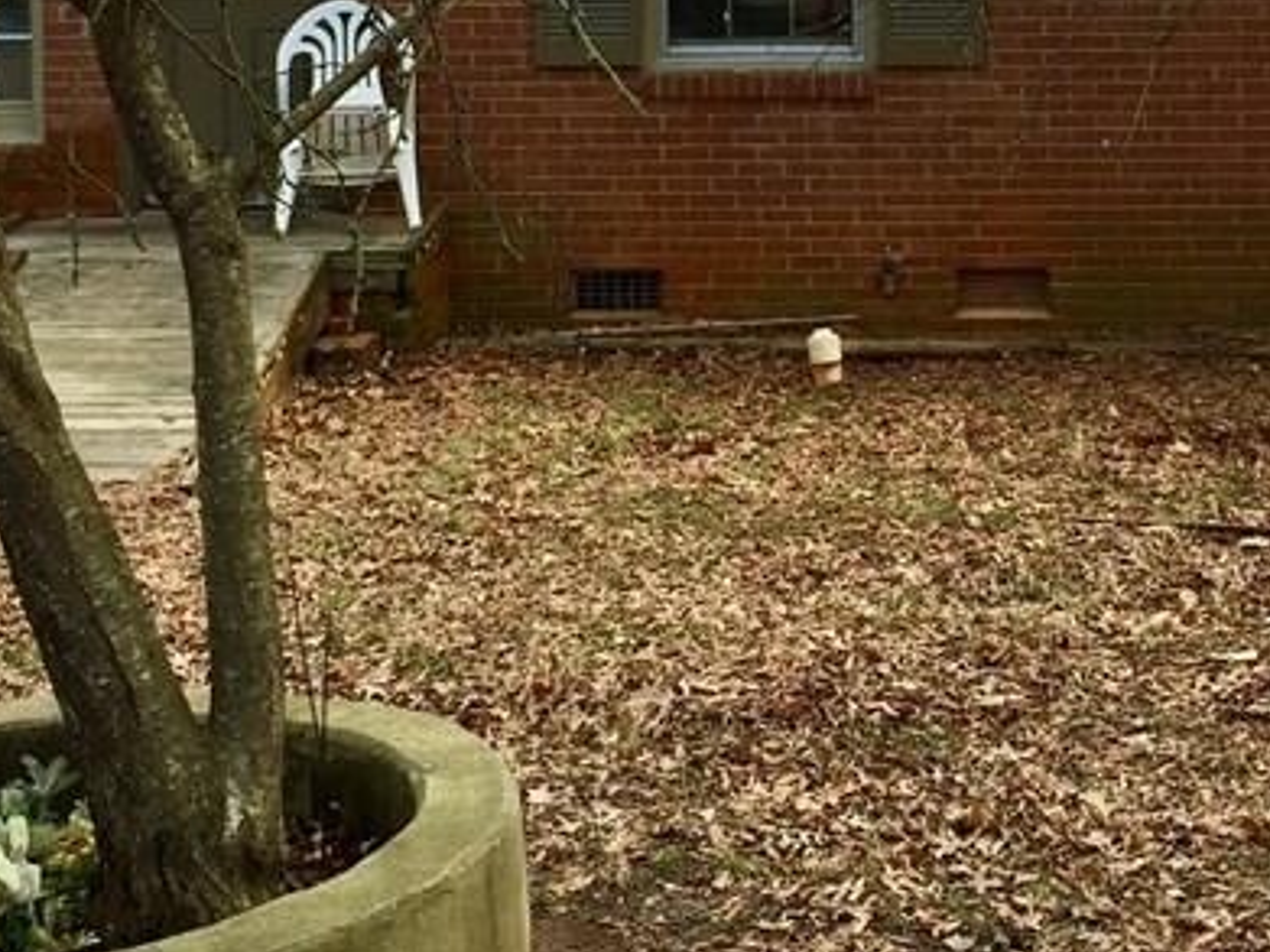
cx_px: 812
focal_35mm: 76
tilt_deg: -2.7
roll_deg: +0.7
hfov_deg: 25.6
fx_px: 2787
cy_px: -16
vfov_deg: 18.8
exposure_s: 1/476
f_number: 2.2
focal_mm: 4.15
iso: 32
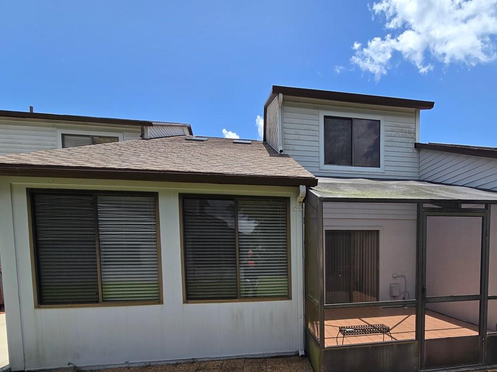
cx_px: 324
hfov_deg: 79.5
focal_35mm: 20
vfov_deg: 62.6
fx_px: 287
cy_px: 273
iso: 50
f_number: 2.2
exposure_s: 1/2082
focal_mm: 2.2
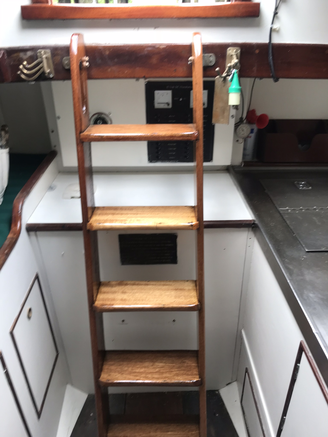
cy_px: 218
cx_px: 164
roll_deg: +2.8
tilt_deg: -29.4
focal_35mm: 28
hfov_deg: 49.7
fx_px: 354
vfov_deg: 63.4
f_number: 1.8
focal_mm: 3.99
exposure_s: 1/60
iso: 25
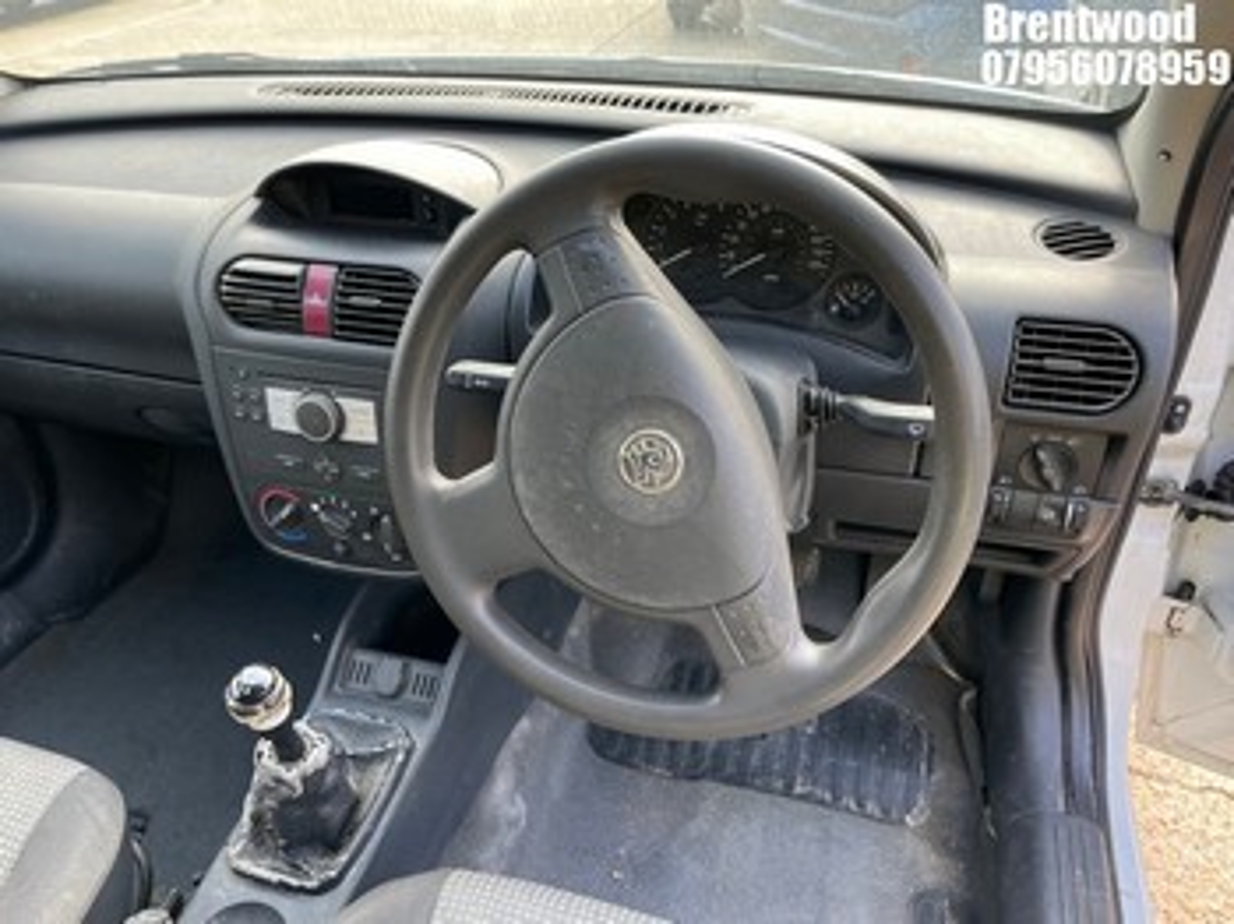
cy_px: 462
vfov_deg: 53.0
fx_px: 926
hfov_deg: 67.3
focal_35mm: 26
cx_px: 617
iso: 50
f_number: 1.6
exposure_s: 1/121
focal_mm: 4.2
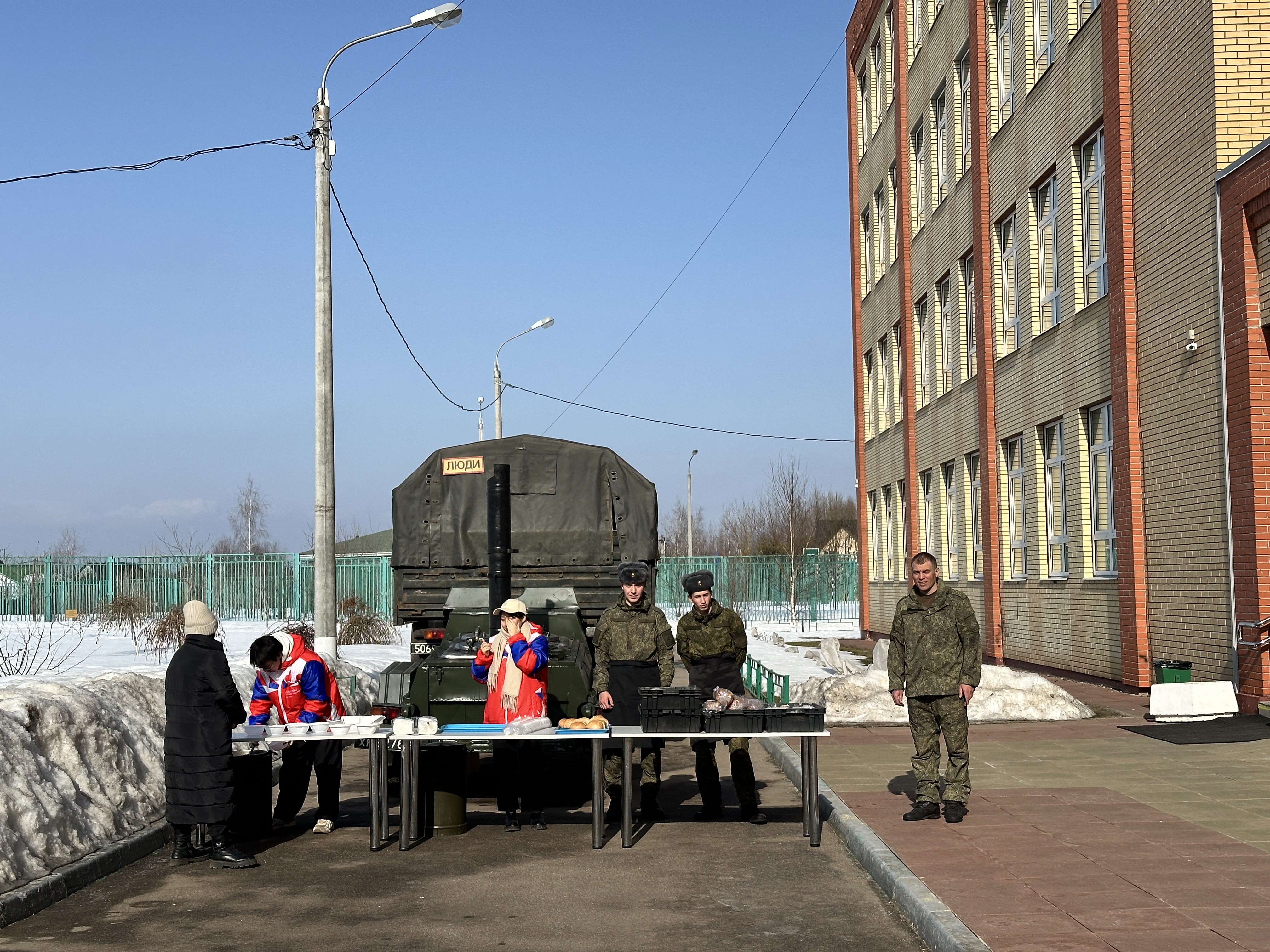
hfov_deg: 39.7
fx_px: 1761
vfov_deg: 30.3
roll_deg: +1.4
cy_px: 476
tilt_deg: +4.7
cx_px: 635
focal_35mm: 48
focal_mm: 6.86
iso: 64
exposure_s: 1/6623
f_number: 1.78
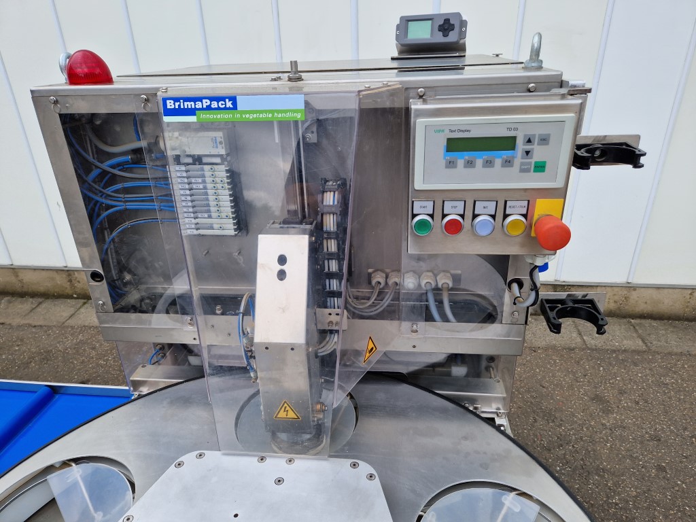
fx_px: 462
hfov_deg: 73.9
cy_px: 261
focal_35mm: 23
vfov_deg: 58.9
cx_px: 348
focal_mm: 5.4
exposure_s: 1/838
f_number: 1.8
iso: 50
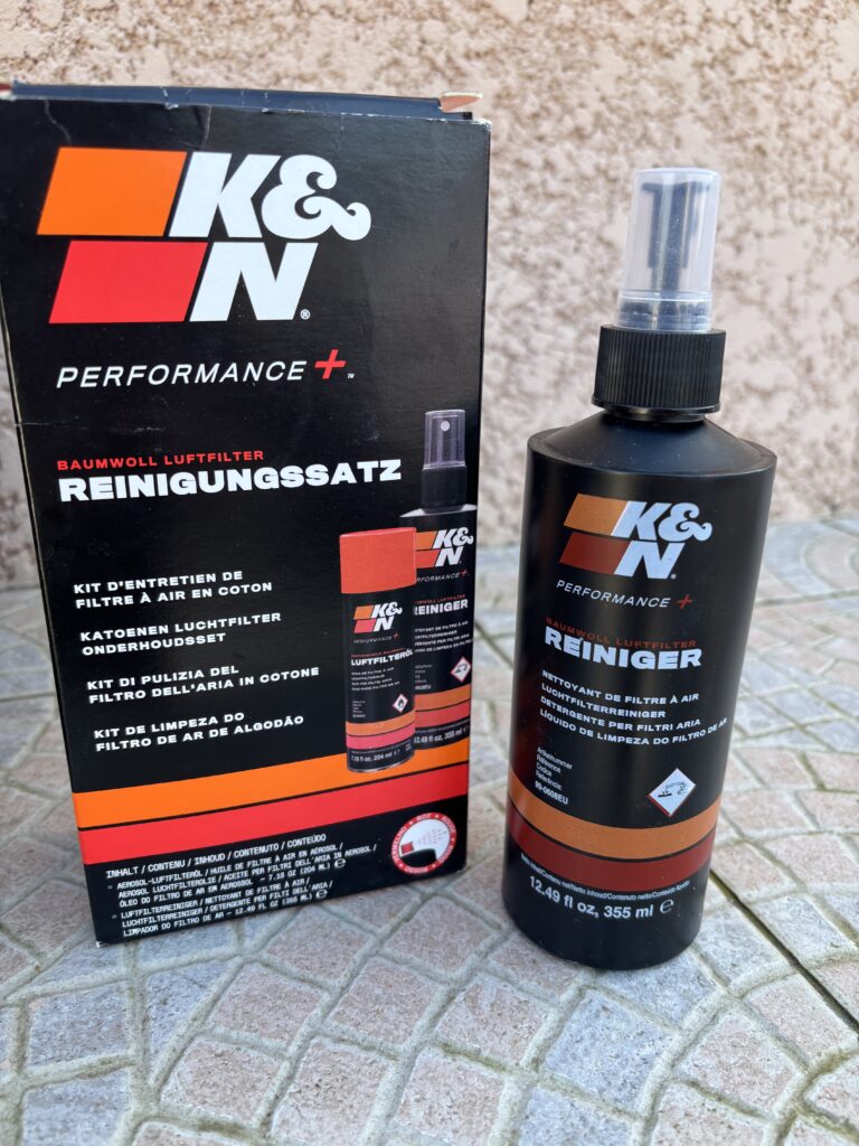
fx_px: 860
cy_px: 573
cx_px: 430
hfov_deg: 53.1
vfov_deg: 67.3
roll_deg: -1.3
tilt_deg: -19.9
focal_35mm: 26
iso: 50
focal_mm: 5.96
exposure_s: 1/364
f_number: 1.6
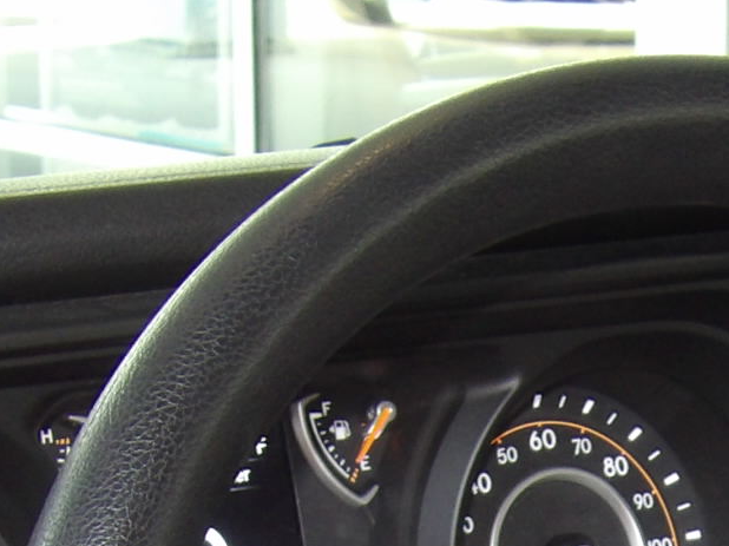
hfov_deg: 10.2
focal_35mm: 193
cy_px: 974
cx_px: 714
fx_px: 4063
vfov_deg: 7.5
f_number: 3.8
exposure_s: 1/30
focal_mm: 8.2
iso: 200
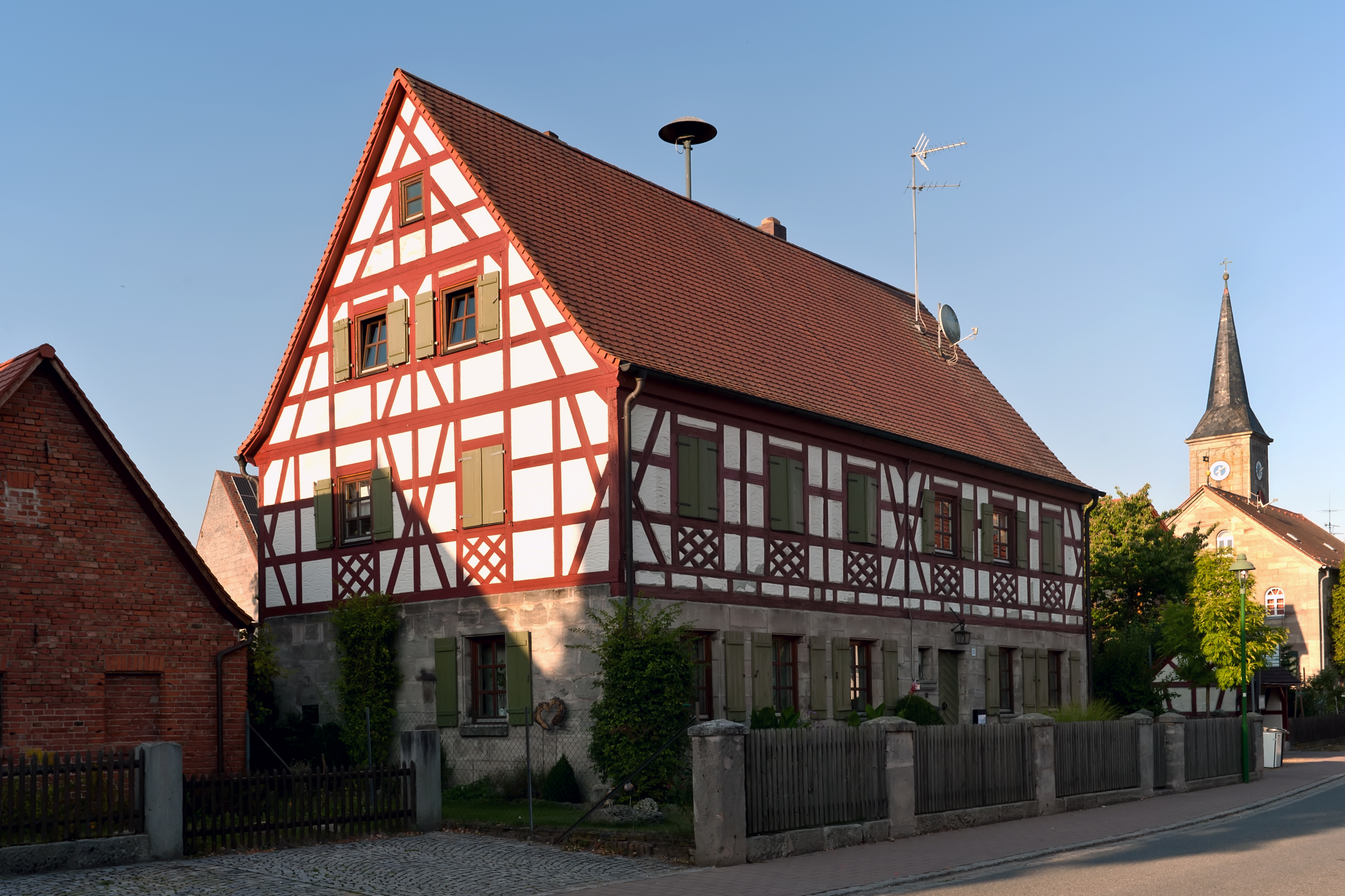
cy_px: 442
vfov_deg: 36.9
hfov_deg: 53.1
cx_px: 654
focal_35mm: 36
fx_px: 1345
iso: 250
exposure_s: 1/200
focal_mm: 35
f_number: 10
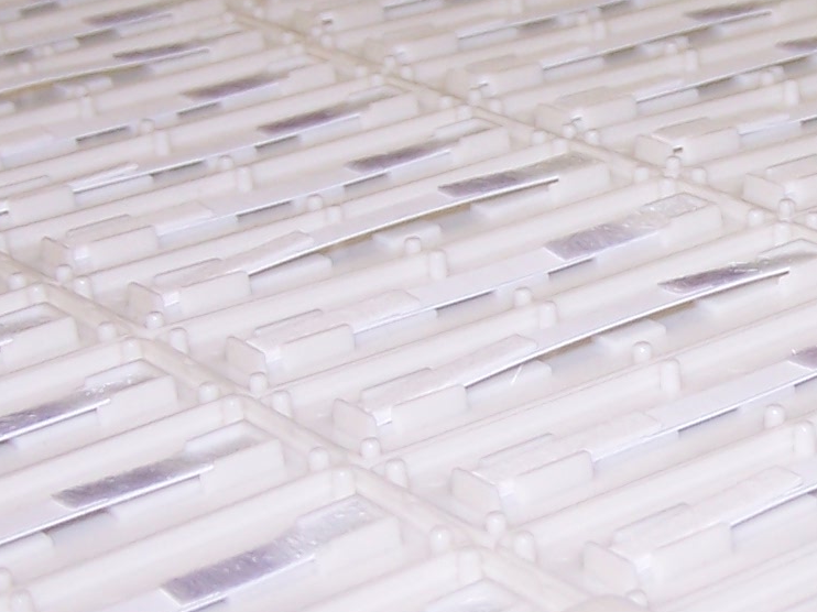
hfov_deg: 16.3
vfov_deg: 12.5
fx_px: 2784
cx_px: 825
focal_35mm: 118
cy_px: 329
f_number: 2.8
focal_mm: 6.3
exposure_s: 1/60
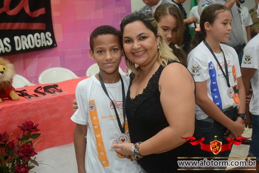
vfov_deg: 36.9
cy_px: 86
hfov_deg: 53.1
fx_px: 259
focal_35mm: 36
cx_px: 130
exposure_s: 1/80
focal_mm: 24
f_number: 3.8
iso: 1600
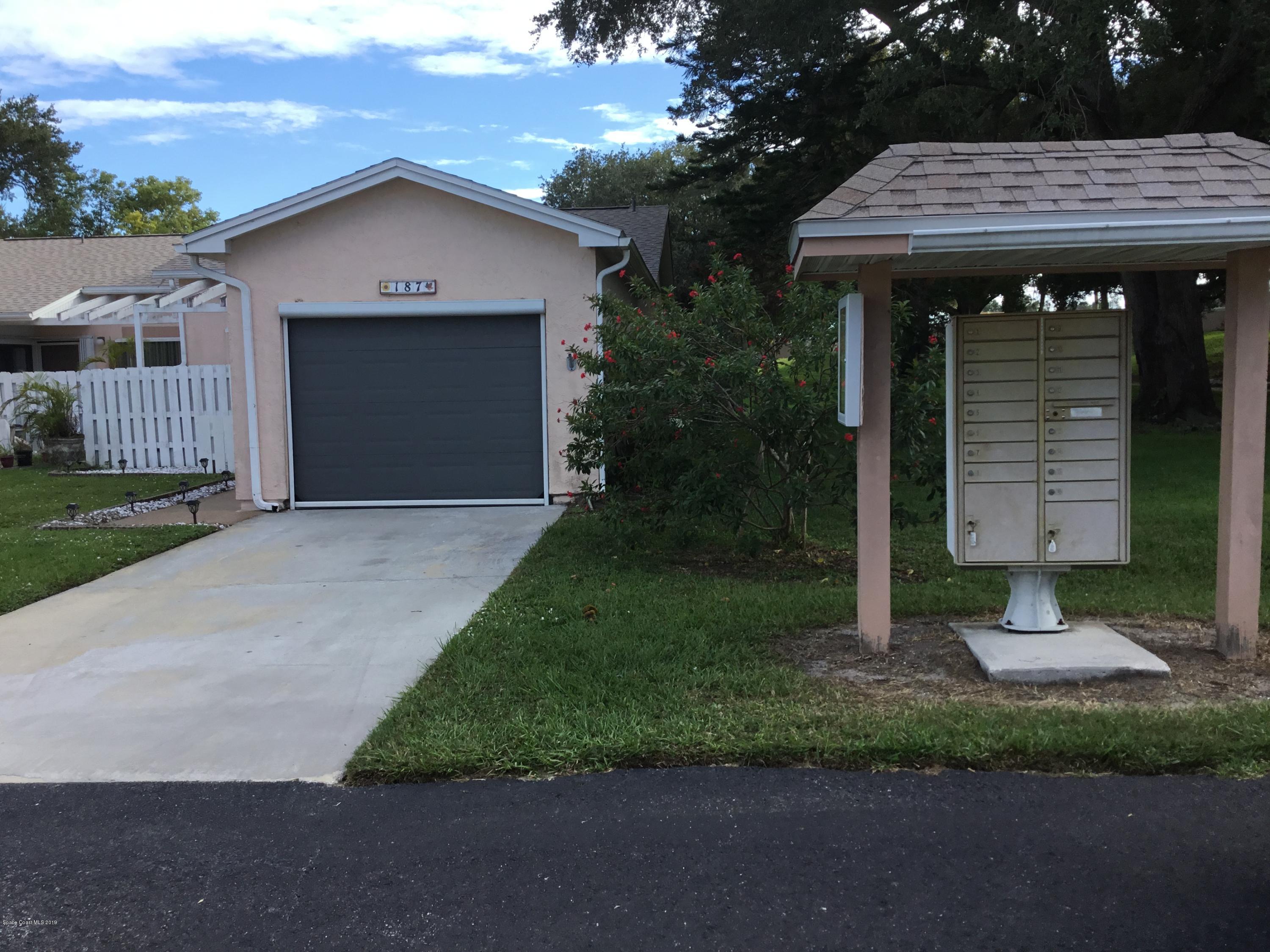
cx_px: 635
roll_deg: +0.6
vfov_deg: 45.4
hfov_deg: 58.4
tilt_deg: -5.9
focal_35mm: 31
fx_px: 1137
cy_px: 476
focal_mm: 3.3
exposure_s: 1/488
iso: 25
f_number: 2.4
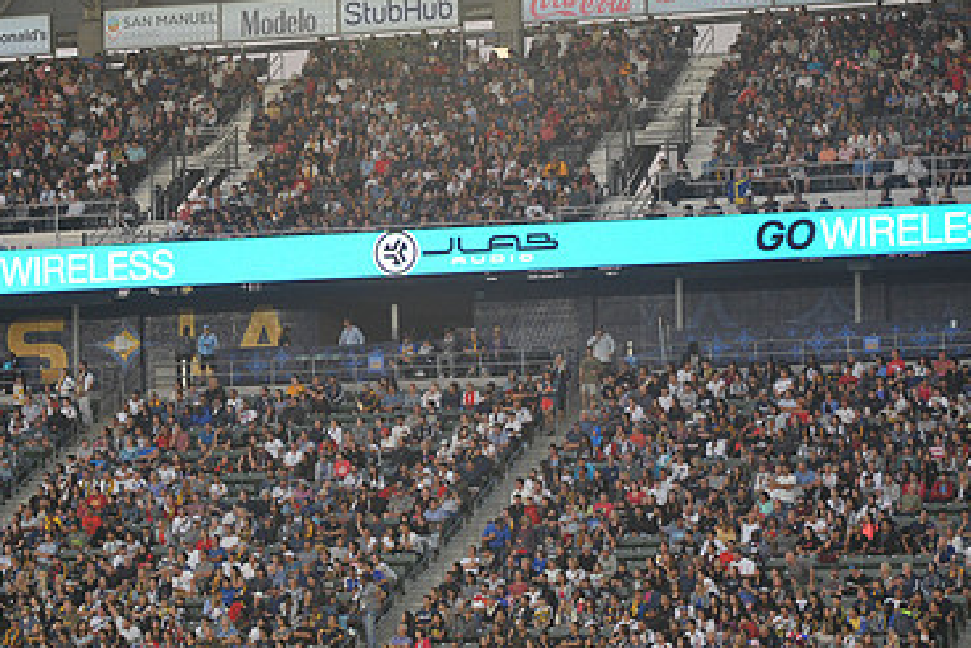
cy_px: 455
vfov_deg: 8.5
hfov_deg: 12.7
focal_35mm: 161
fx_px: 4344
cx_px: 299
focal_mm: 102
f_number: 2.8
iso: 1250
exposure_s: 1/1000
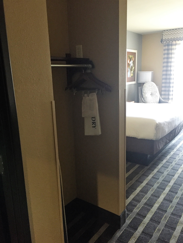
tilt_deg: -13.0
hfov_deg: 48.2
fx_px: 204
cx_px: 92
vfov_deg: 61.7
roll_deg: +2.4
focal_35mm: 29
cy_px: 122
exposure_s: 1/15
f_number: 2.2
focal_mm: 4.15
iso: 320
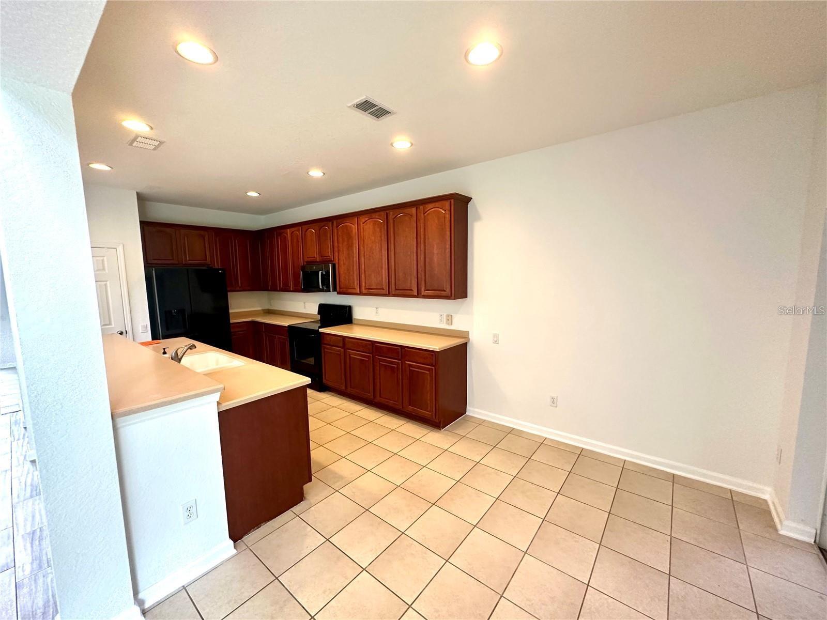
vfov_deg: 85.7
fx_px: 334
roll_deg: +1.0
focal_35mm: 14
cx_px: 414
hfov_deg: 102.1
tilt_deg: -6.5
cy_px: 310
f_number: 2.2
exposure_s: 1/60
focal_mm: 2.22
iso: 250
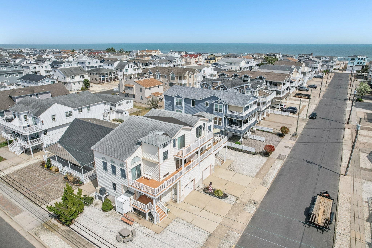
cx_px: 186
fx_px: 227
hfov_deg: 78.6
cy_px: 124
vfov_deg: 57.2
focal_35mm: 22
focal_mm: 8.4
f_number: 2.8
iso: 110
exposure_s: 1/5000
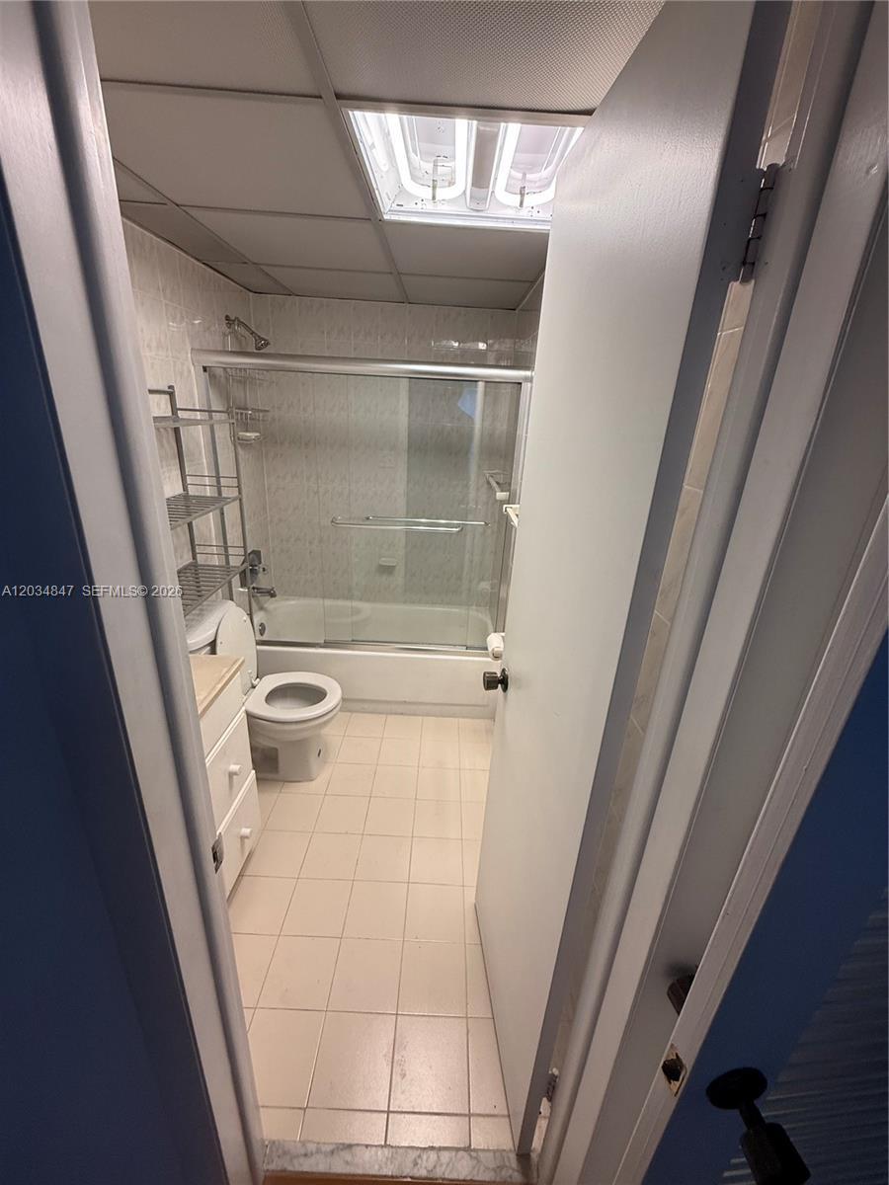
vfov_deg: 102.1
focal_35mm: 14
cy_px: 592
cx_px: 444
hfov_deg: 85.7
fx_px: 479
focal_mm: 2.22
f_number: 2.2
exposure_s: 1/120
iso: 160
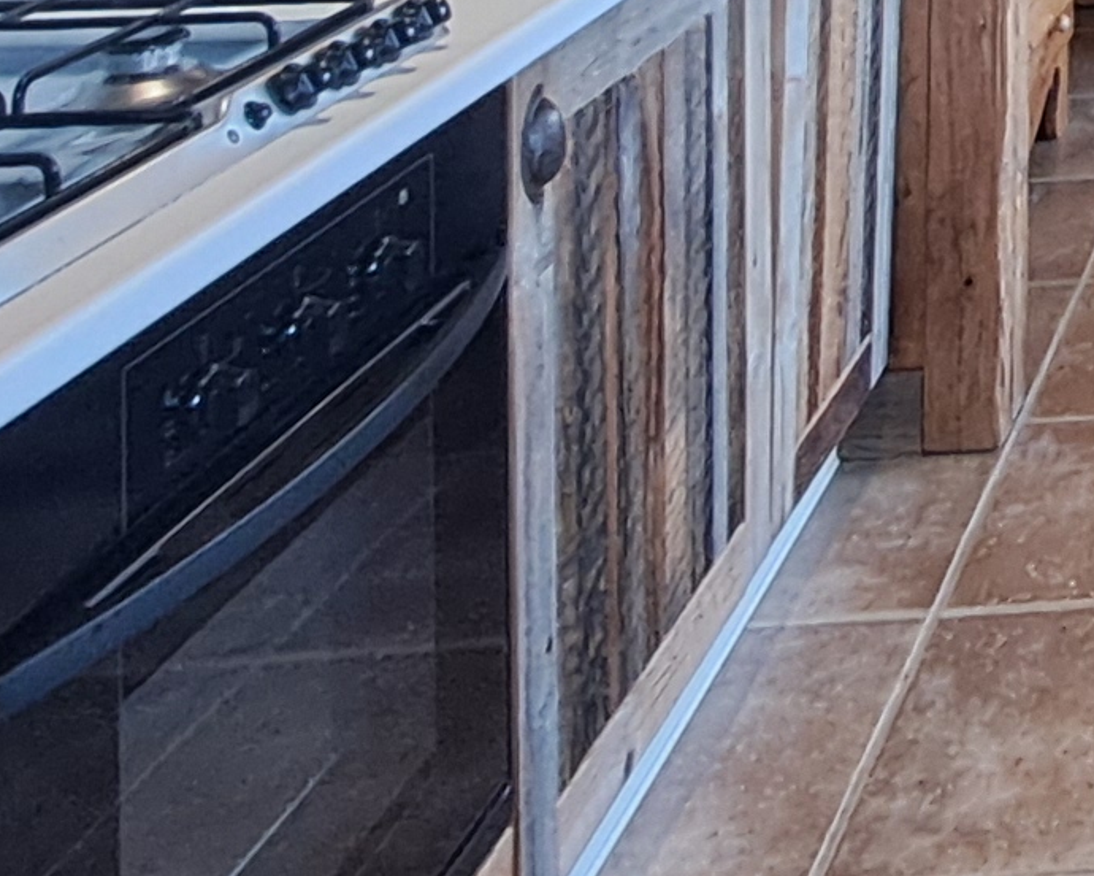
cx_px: 1717
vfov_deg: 20.4
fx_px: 1943
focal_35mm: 60
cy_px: -557
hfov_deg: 23.7
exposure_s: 1/50
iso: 200
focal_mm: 1.42
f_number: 2.2
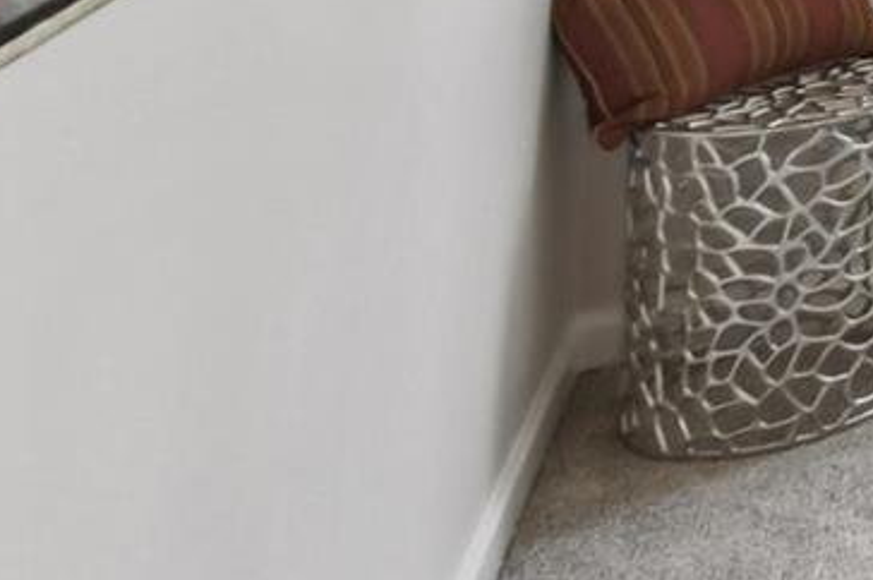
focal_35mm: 66
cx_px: 1880
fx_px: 1599
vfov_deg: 17.1
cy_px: -441
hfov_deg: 17.4
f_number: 11
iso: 400
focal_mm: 10
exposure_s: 1/50
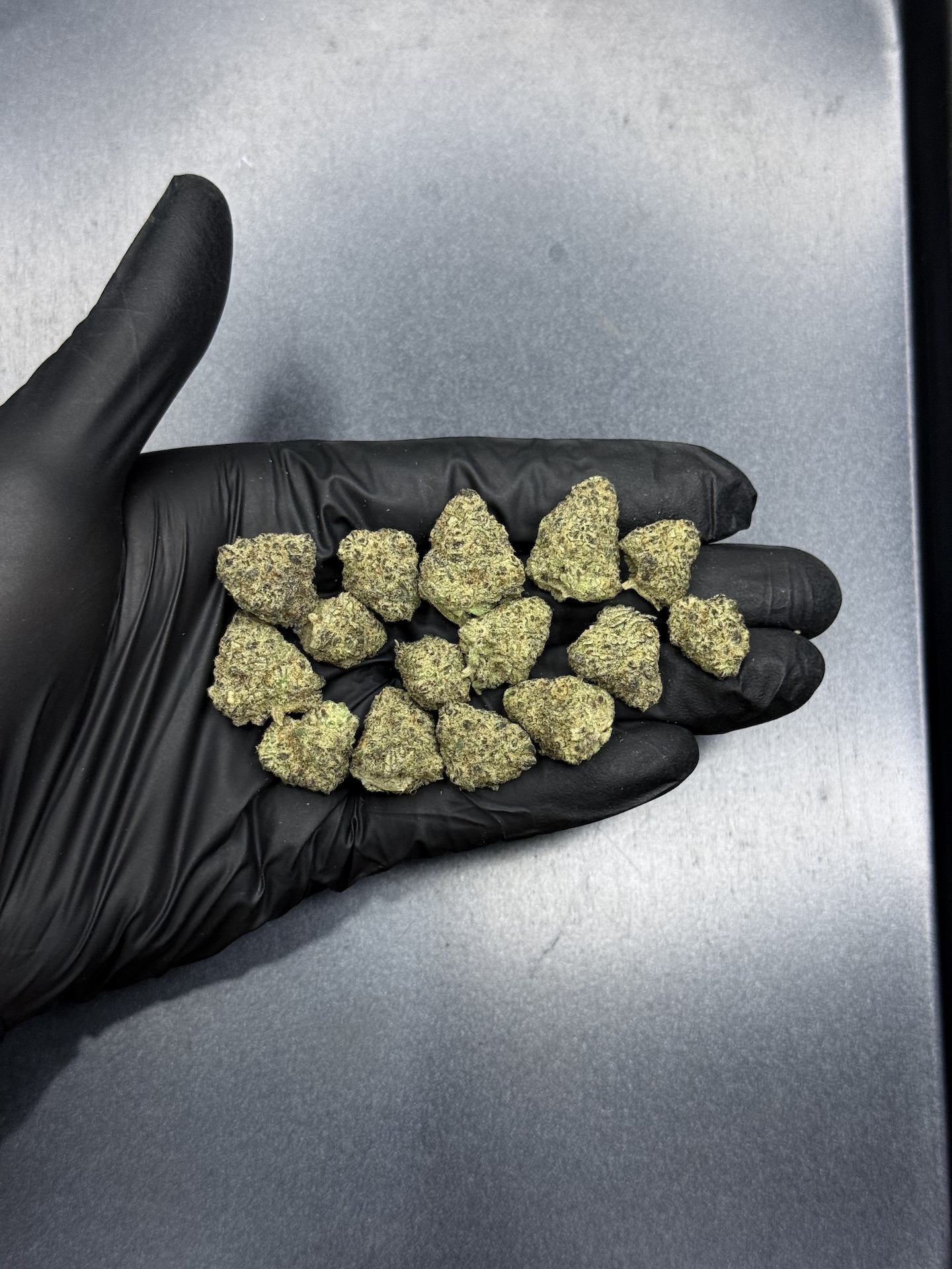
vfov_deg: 39.7
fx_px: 1760
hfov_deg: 30.3
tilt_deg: -81.2
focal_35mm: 48
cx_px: 476
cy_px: 634
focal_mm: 6.76
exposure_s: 1/50
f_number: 1.78
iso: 80
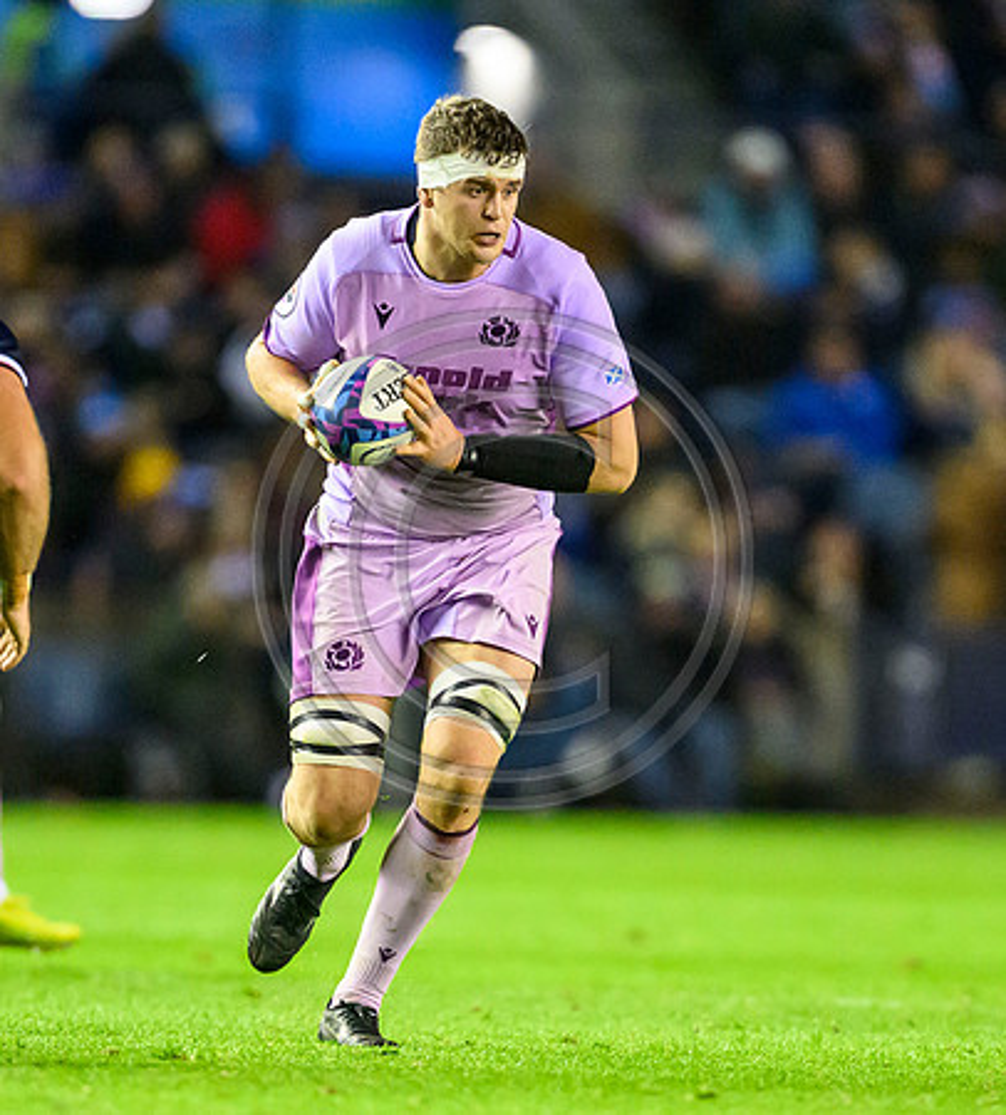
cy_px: 867
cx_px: 596
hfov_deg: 1.8
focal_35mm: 940
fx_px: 32638
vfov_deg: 2.0
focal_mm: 400
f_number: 2.8
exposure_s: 1/1250
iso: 10000
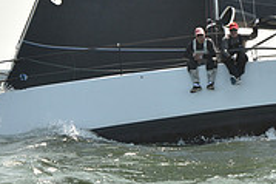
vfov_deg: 6.0
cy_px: 58
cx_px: 202
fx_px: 1739
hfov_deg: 9.1
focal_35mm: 227
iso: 250
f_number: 7.1
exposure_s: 1/800
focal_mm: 70
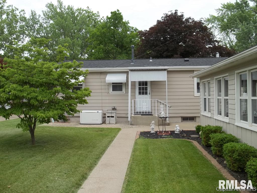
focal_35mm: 33
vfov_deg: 42.9
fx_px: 245
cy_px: 96
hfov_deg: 55.4
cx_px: 128
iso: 64
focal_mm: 5.9
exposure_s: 1/500
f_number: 3.3
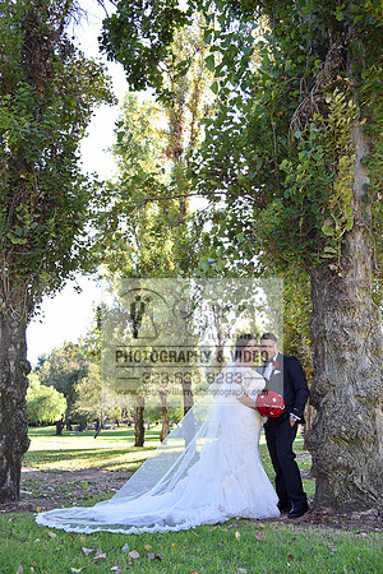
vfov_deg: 59.5
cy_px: 287
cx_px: 192
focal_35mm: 32
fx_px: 503
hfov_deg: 41.7
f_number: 5
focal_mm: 21
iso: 125
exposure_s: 1/100
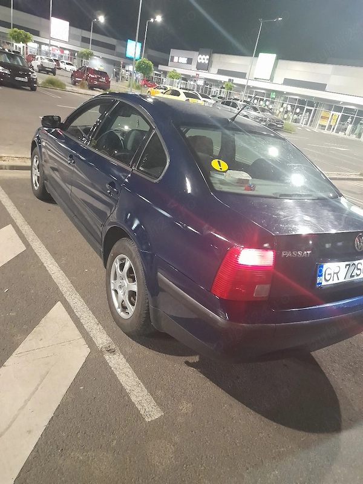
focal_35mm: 25
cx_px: 182
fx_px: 350
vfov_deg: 69.4
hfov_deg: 54.9
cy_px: 242
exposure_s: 1/20
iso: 800
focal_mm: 4.6
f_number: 2
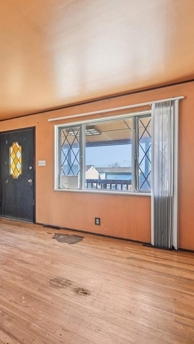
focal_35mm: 23
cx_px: -20
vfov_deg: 78.7
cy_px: 170
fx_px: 210
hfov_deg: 40.1
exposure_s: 1/15
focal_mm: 14
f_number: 8
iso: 360
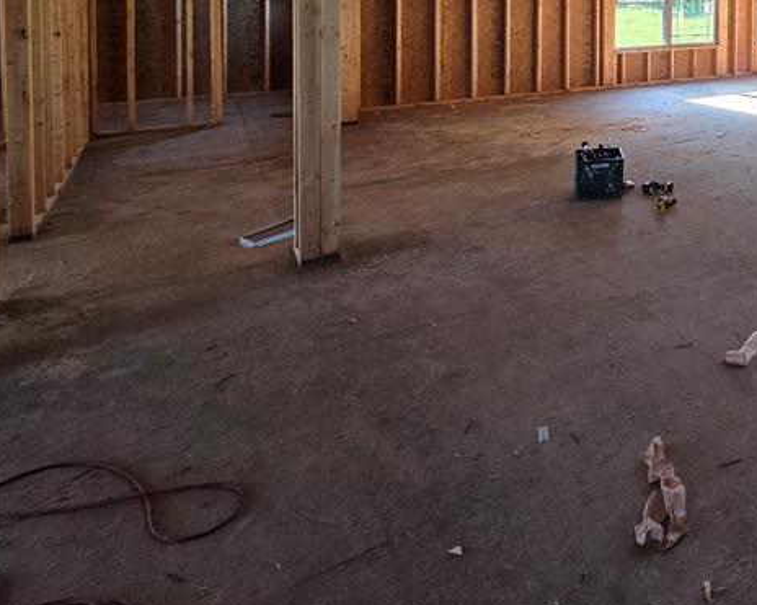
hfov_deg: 48.5
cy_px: 13
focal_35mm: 28
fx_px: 627
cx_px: 791
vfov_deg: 44.5
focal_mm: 2.2
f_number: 1.9
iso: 80
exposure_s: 1/120
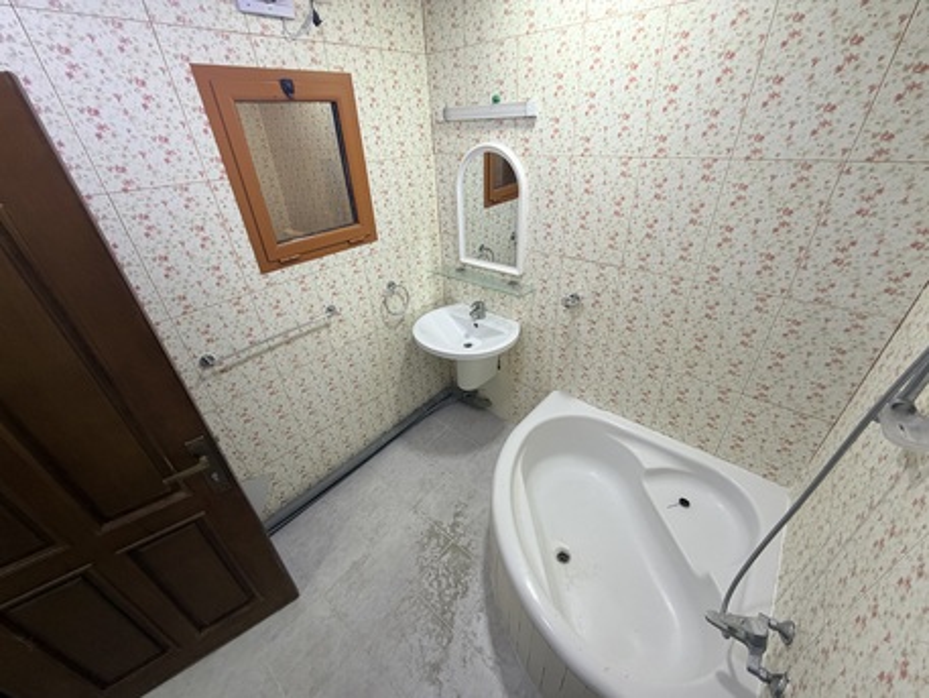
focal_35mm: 14
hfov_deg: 102.0
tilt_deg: -31.6
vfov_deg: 85.7
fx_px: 376
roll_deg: +3.6
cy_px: 349
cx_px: 464
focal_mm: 2.22
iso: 200
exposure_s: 1/50
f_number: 2.2
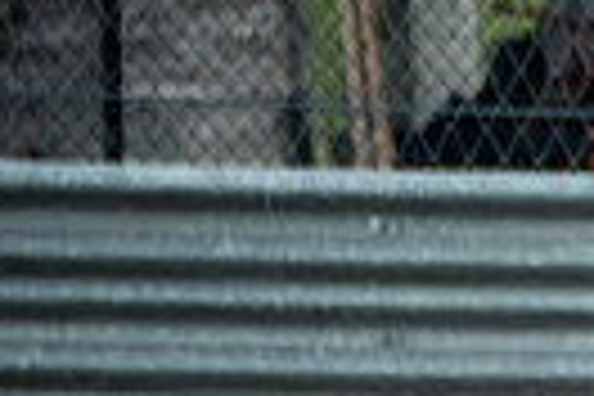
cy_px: 736
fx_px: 43375
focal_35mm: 2629
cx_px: 1202
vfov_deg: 0.5
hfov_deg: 0.8
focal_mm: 400
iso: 3200
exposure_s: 1/1600
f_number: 5.6
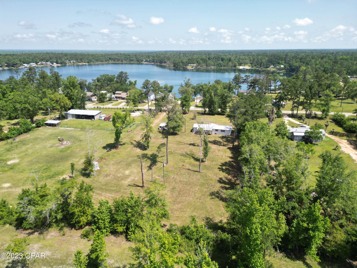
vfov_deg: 56.8
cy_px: 134
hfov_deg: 71.6
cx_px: 178
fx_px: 248
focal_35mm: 24
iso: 100
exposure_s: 1/1500
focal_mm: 6.72
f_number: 1.7
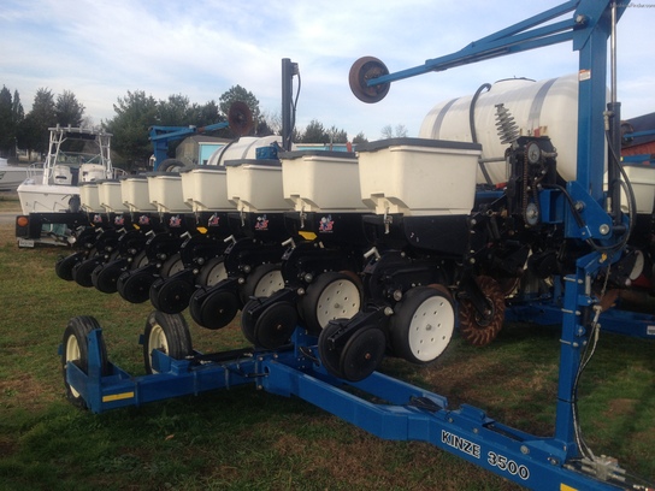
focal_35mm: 35
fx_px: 662
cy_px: 246
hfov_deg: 52.6
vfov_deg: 40.7
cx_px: 328
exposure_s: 1/511
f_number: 2.4
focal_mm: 4.28
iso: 50
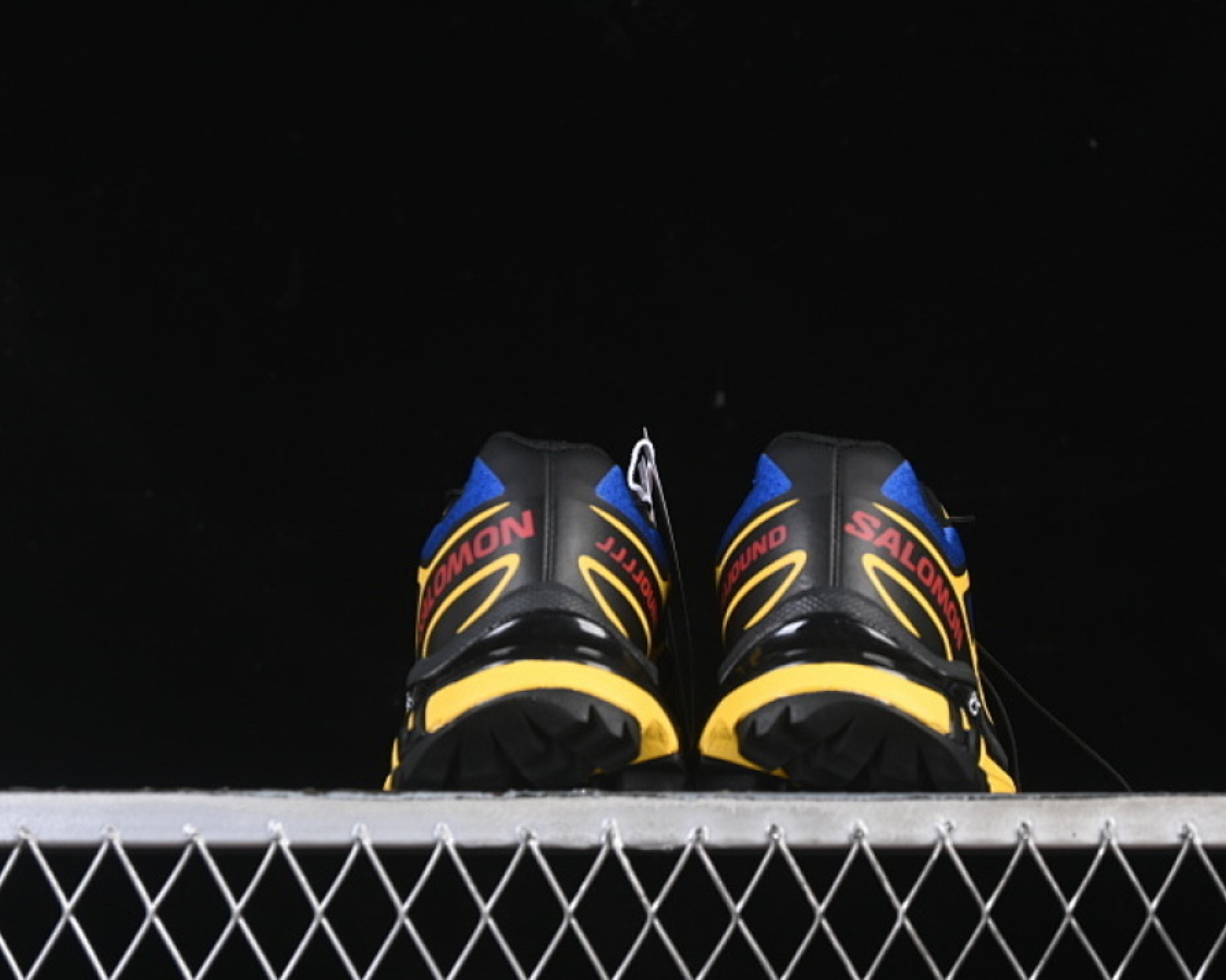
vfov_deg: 18.1
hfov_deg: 22.5
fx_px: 3084
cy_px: 488
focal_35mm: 85
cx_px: 690
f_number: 6.3
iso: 160
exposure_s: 1/60
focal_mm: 50
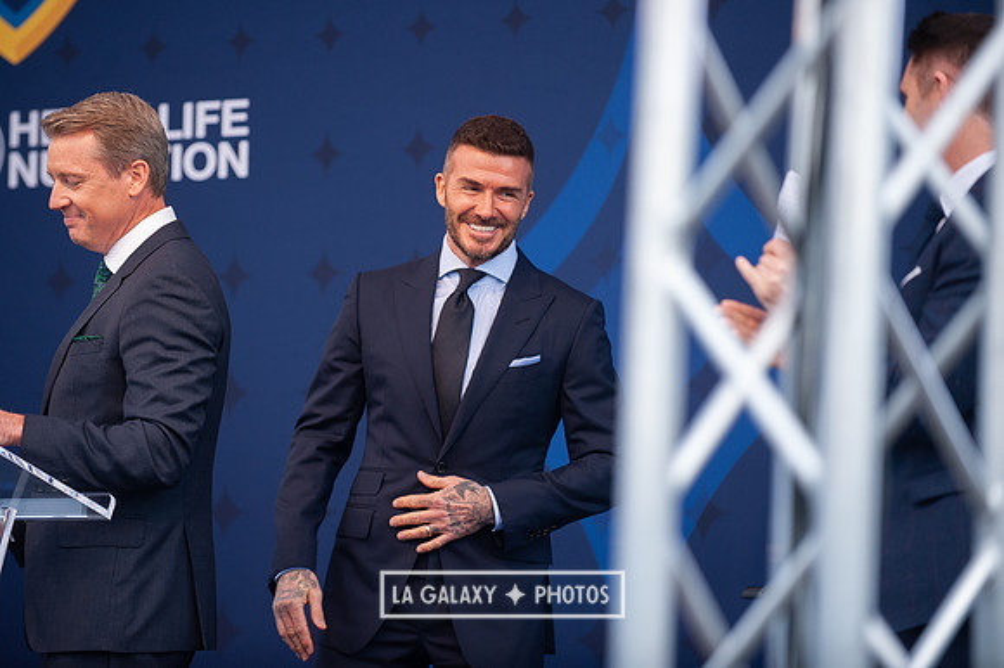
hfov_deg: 11.2
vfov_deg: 7.5
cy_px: 306
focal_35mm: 184
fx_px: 5129
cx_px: 461
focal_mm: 170
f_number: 2.8
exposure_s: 1/1250
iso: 720
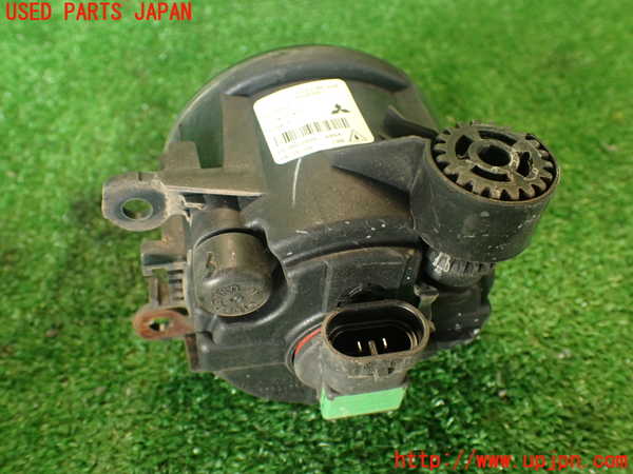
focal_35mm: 32
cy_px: 237
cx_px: 316
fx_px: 585
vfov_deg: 44.2
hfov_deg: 56.8
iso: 250
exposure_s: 1/30
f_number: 2.4
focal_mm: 5.79
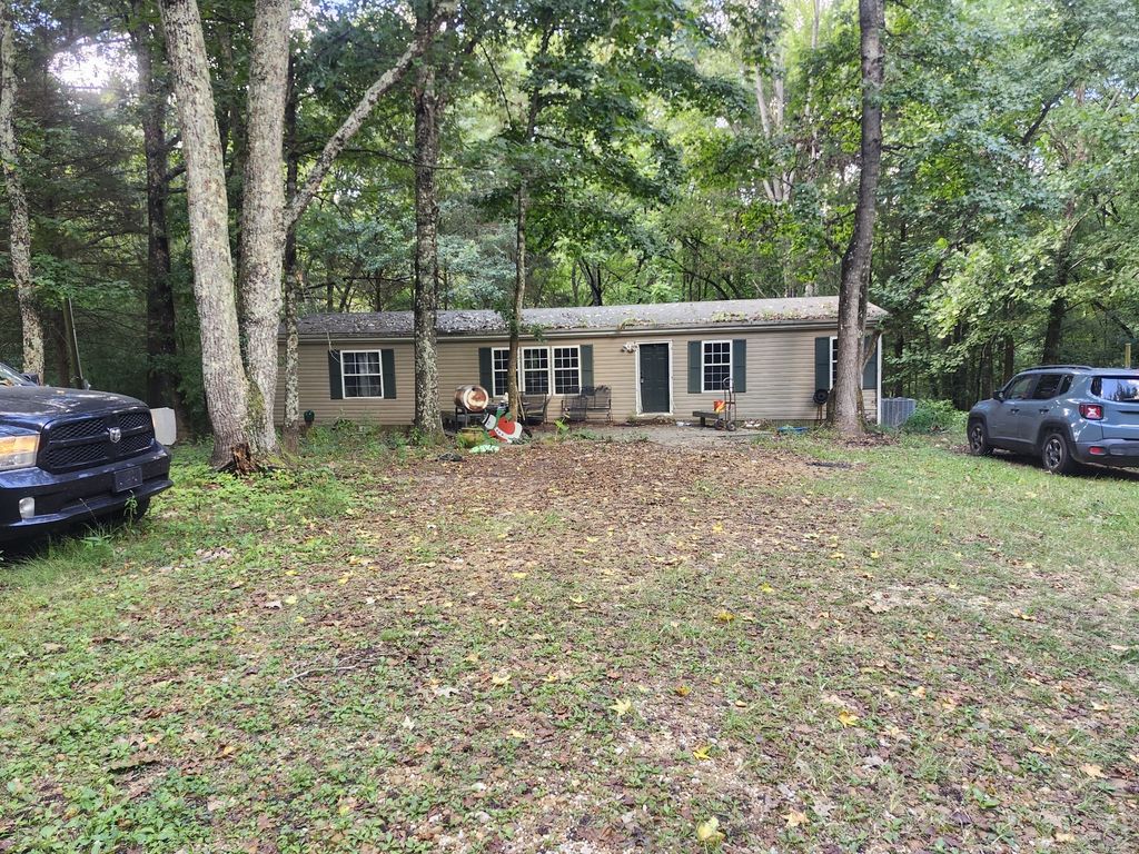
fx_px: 757
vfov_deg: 58.9
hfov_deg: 73.9
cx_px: 570
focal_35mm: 23
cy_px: 427
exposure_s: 1/180
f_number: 1.8
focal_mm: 5.54
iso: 200
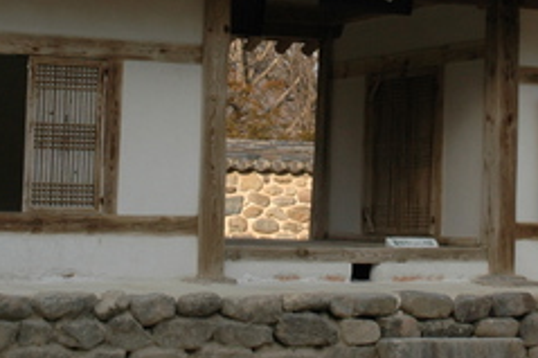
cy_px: 55
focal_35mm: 109
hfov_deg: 18.7
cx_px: 287
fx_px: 1635
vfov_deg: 12.4
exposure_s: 1/160
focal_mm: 25
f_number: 10
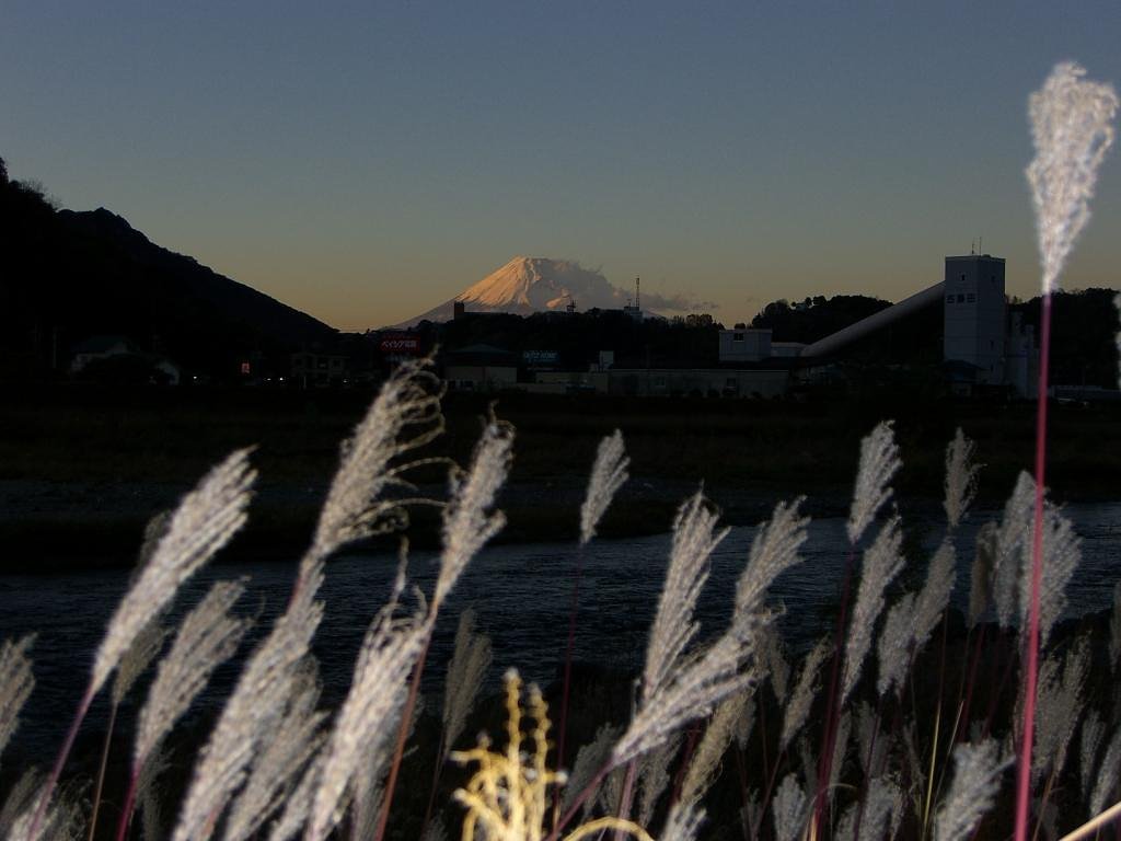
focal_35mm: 57
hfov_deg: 33.8
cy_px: 420
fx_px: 1846
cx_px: 560
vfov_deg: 25.7
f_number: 3.6
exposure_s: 1/500
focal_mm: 11.8
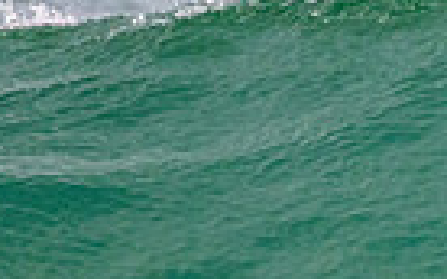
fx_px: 48847
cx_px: 800
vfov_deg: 0.3
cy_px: 249
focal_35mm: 4013
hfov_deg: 0.5
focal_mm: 800
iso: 2500
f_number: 11
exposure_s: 1/2000
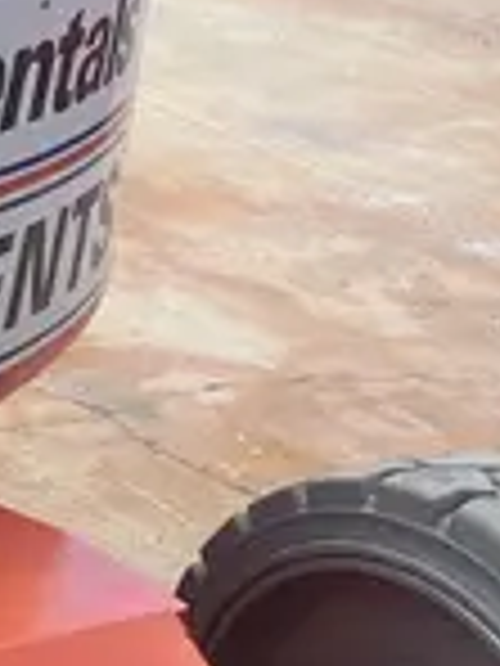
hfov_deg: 10.7
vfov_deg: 15.3
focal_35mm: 129
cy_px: 416
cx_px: -437
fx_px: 2484
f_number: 1.6
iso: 32
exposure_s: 1/647
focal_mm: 4.2
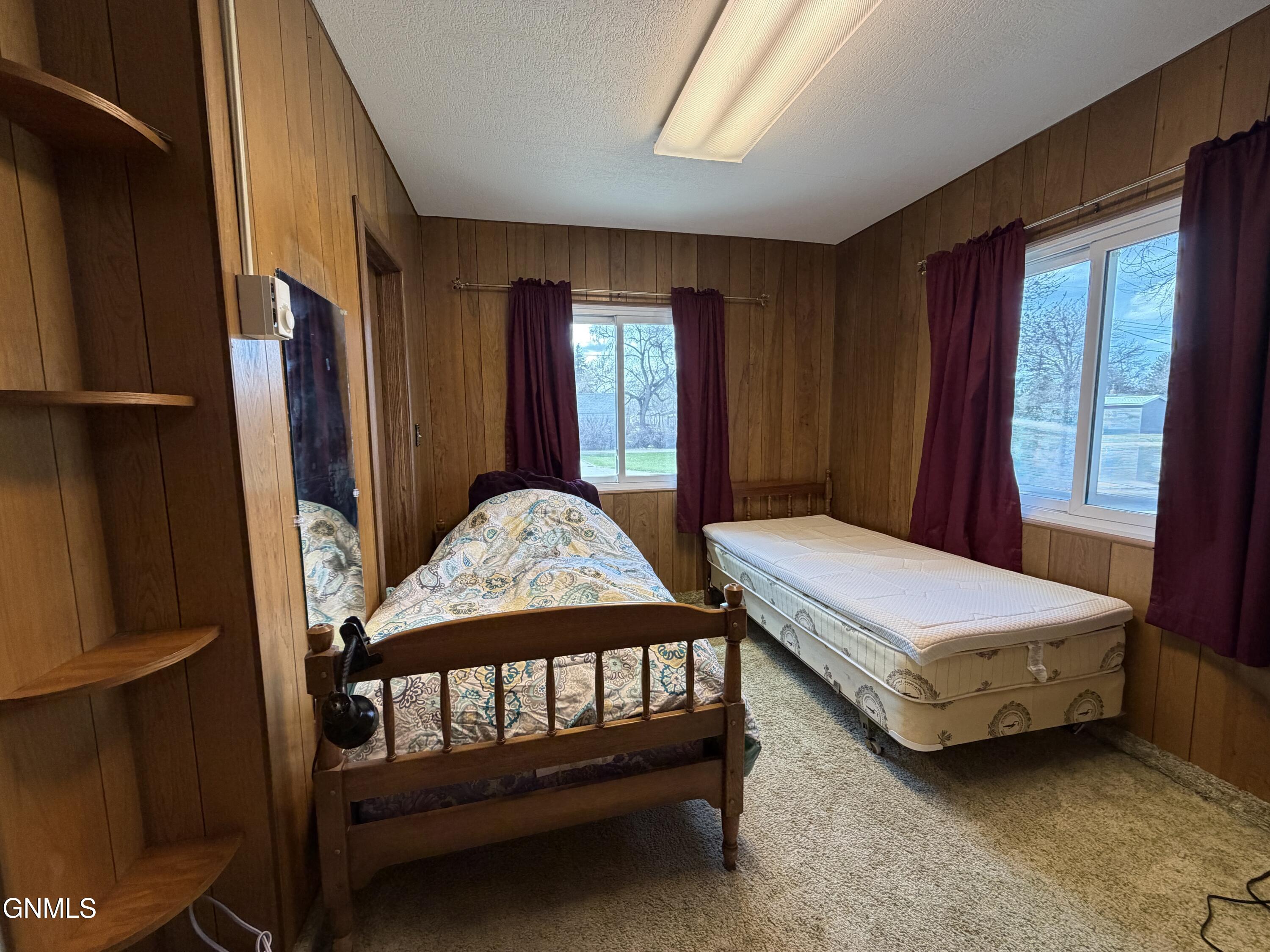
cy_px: 476
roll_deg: +0.6
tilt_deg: -6.2
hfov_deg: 102.1
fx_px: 514
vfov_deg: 85.7
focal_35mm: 14
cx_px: 635
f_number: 2.2
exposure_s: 1/120
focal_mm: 2.22
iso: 320
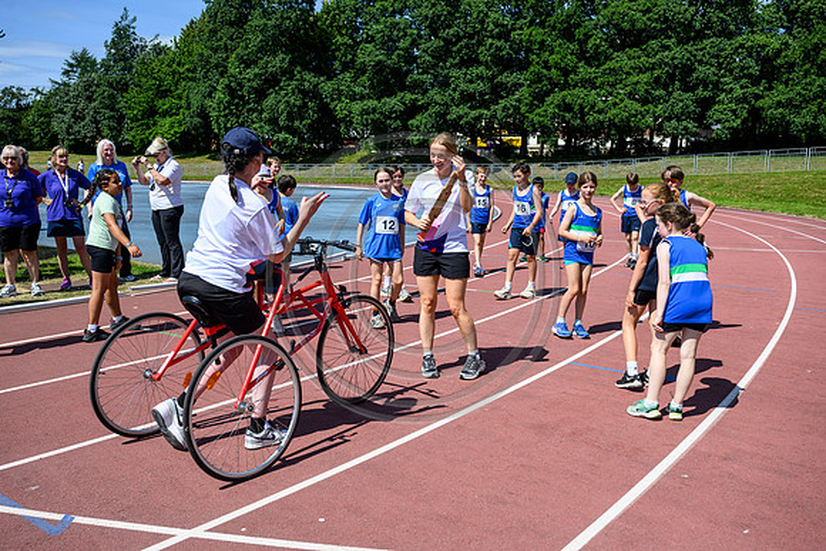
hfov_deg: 58.0
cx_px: 413
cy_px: 276
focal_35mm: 32
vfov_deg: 40.6
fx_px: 746
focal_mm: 32.5
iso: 200
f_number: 5.6
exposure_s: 1/1000
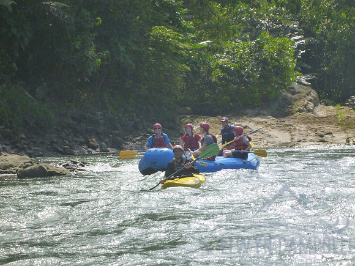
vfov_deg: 11.6
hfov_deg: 15.4
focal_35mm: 128
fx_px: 1313
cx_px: 178
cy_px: 133
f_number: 5.9
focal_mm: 22.8
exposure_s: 1/500
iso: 500
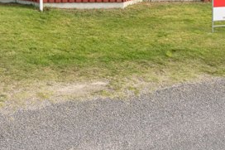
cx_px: 66
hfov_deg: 38.9
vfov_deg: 24.3
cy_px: -34
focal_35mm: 50
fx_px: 312
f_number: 9
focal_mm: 17
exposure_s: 1/160
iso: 200
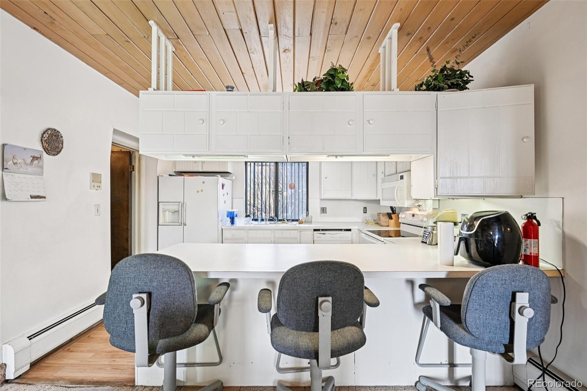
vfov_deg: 81.2
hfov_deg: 104.3
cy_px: 196
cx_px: 294
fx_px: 228
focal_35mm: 14
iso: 400
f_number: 11
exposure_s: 1/6
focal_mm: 14
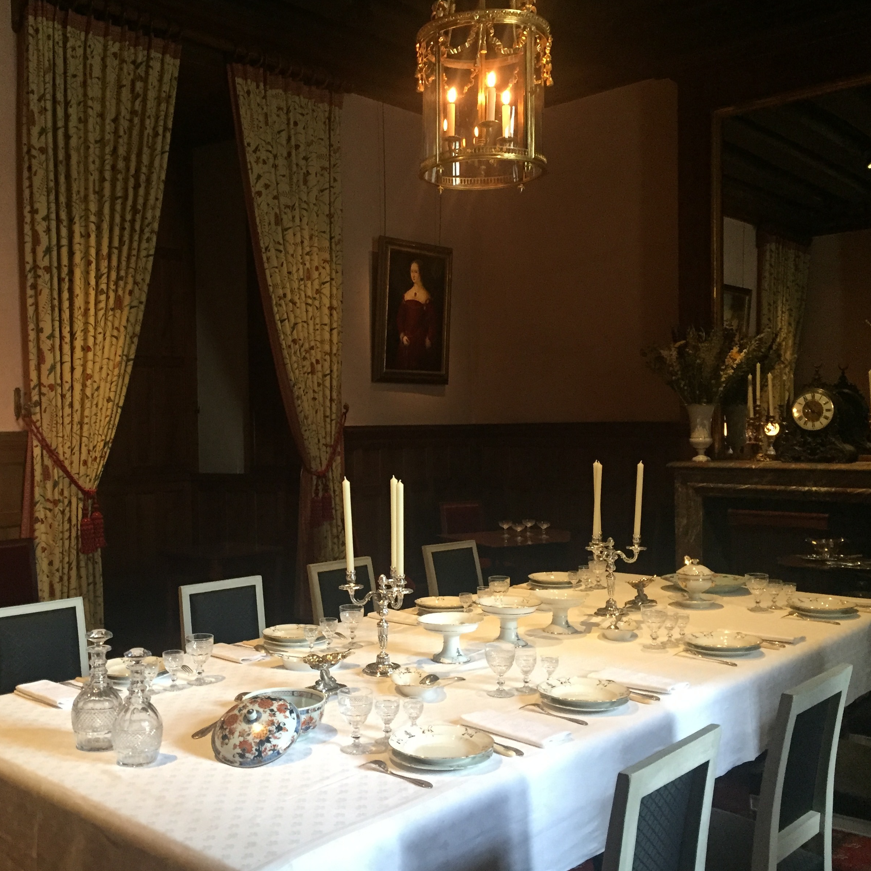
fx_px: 996
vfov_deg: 47.2
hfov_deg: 46.9
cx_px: 337
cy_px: 435
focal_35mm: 35
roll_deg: +0.8
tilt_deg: +0.1
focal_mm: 4.15
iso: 250
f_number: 2.2
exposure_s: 1/33
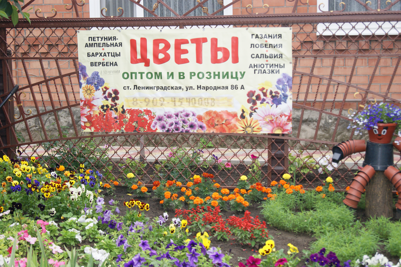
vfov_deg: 18.2
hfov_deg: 27.0
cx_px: 200
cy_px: 134
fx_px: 835
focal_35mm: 75
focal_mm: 50
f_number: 5.6
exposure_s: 1/125
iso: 200
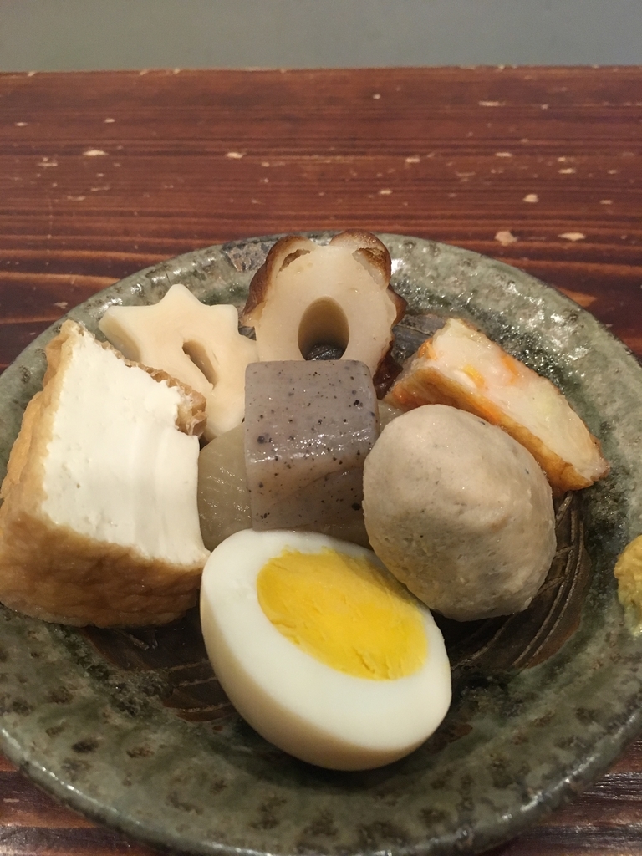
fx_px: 717
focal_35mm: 29
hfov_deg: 48.2
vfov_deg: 61.7
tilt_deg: -50.5
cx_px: 321
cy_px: 428
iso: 200
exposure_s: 1/30
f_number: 2.2
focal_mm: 4.15
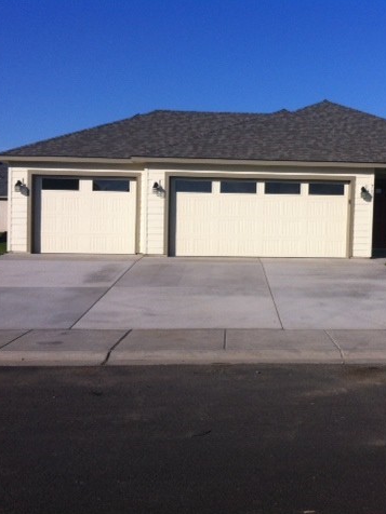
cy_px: 257
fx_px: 699
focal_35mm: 47
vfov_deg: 40.4
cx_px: 280
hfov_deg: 30.5
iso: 80
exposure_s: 1/2155
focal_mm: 3.85
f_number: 2.8
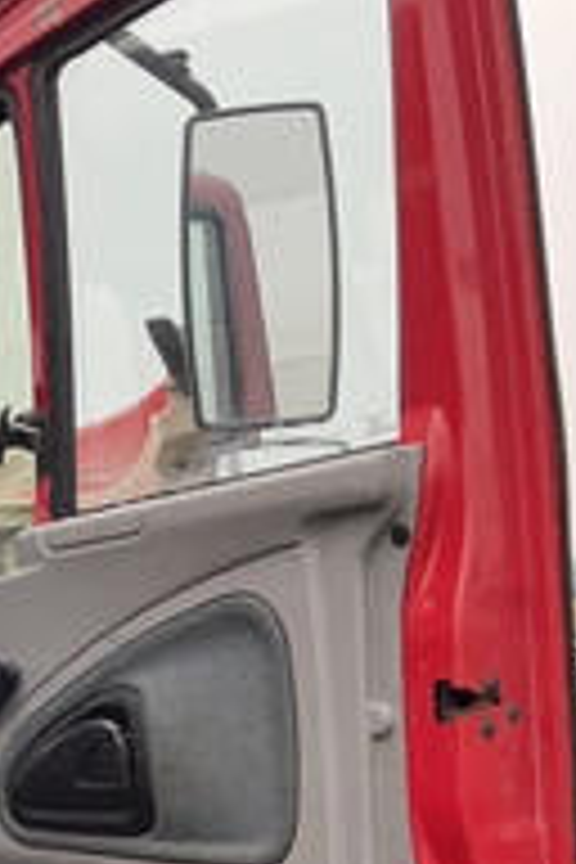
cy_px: 670
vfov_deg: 31.2
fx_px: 1512
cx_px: -292
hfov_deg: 18.9
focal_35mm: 63
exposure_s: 1/219
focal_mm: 3
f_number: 1.8
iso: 25
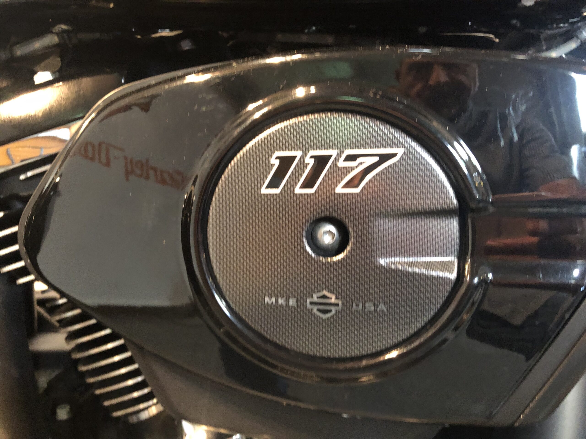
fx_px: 474
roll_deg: -0.9
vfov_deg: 49.7
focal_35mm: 28
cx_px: 293
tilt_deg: -18.1
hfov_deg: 63.4
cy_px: 220
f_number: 1.8
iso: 100
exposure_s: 1/5
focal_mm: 3.99
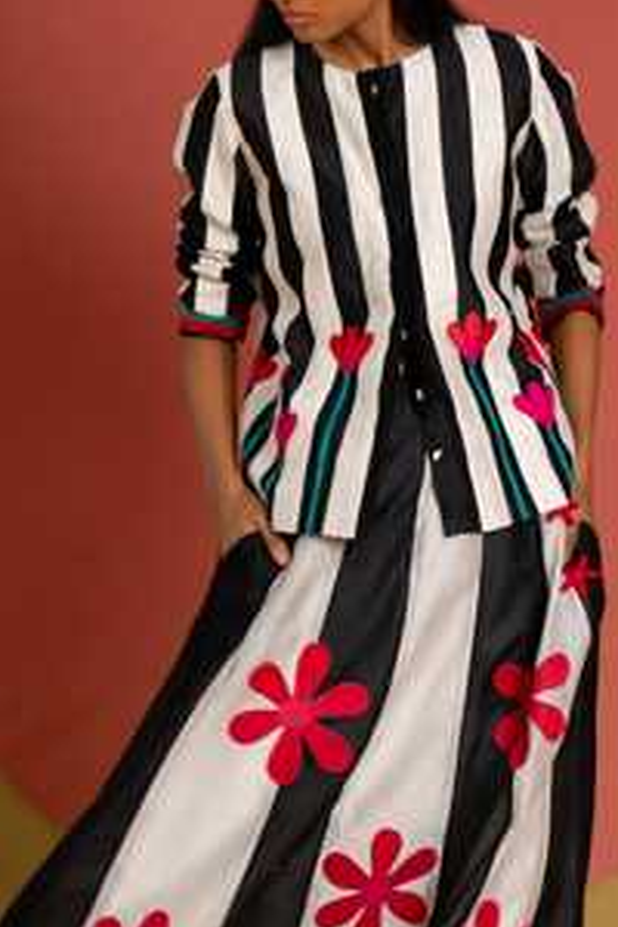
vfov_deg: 26.3
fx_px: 1983
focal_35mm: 77
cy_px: 558
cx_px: 340
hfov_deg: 17.7
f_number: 2.8
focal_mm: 44
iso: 1000
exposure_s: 1/200
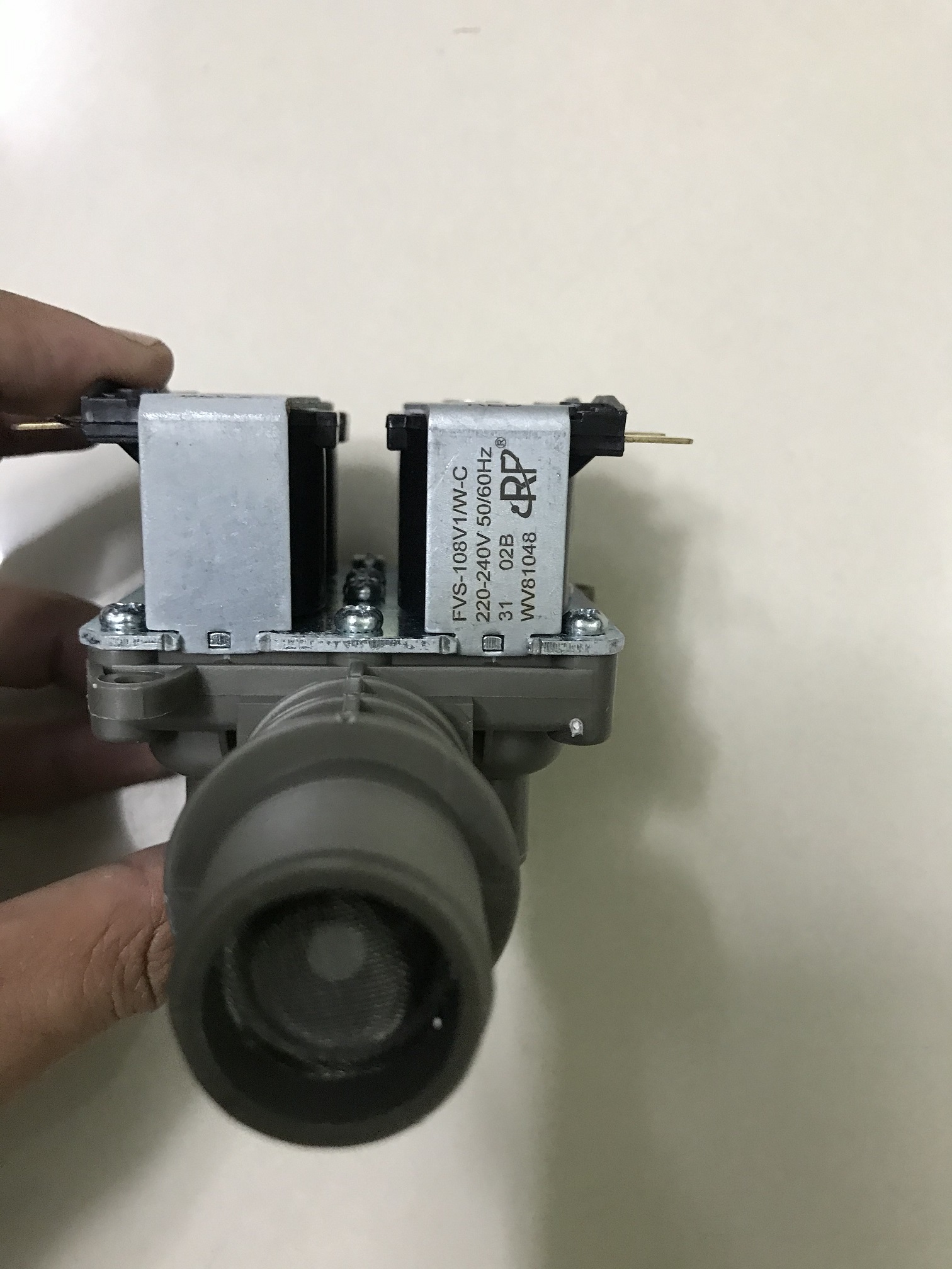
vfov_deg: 63.4
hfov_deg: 49.7
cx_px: 476
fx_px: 1027
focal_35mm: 28
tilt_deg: -80.6
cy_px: 634
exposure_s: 1/11
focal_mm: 3.99
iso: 100
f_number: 1.8
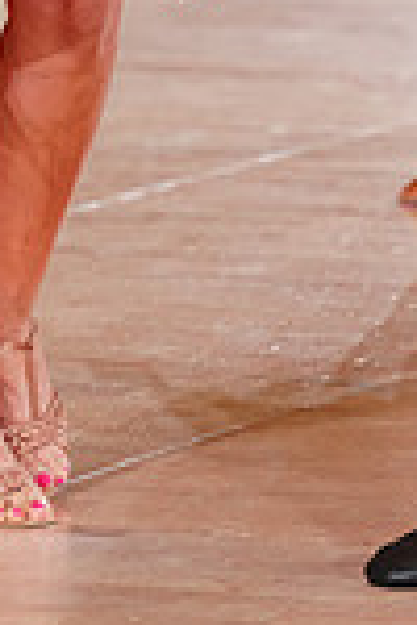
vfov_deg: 4.7
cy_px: -408
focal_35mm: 438
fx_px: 7610
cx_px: 198
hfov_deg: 3.1
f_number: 2.8
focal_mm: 113
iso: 1600
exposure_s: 1/400
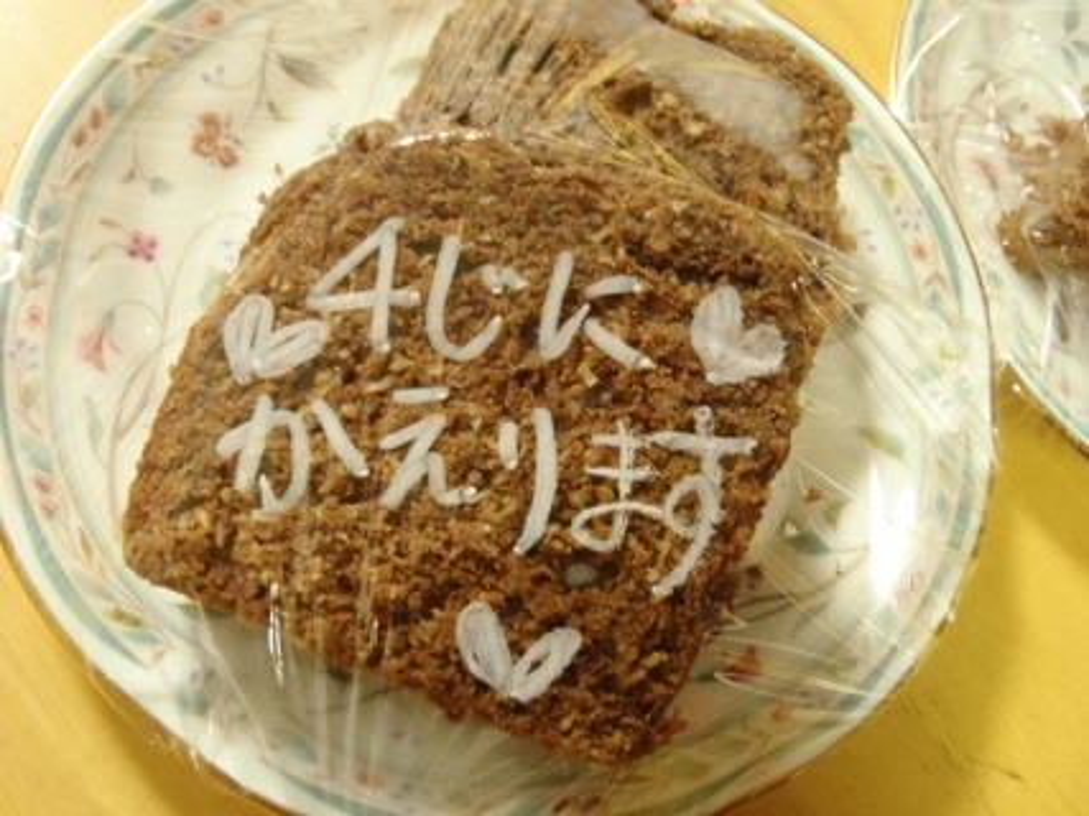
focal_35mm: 37
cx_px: 544
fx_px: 1164
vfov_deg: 38.6
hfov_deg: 50.2
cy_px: 408
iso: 400
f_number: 4.7
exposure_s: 1/3
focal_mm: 6.64
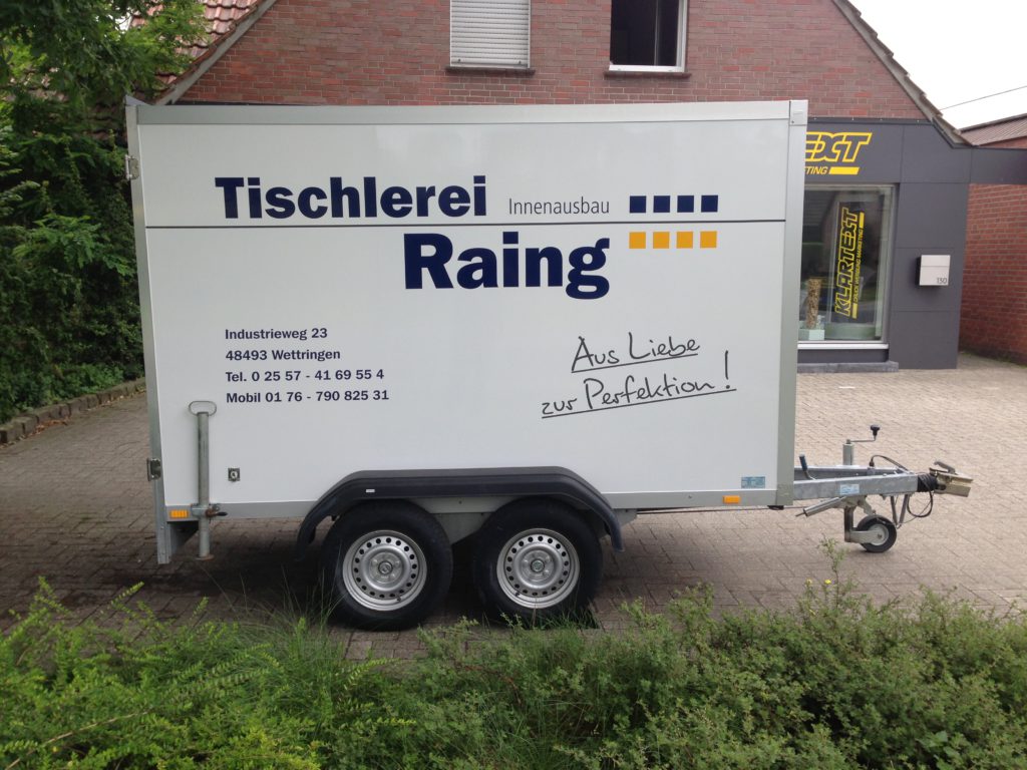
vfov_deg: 42.9
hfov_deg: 55.4
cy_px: 385
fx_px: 979
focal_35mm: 33
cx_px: 514
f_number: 2.4
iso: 50
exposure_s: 1/288
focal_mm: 4.13
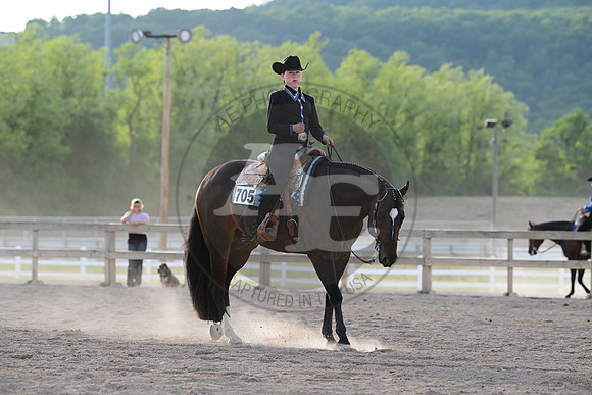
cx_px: 296
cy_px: 198
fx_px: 2714
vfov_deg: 8.3
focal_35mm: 165
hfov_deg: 12.4
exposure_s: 1/1600
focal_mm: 165
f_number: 5
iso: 1000
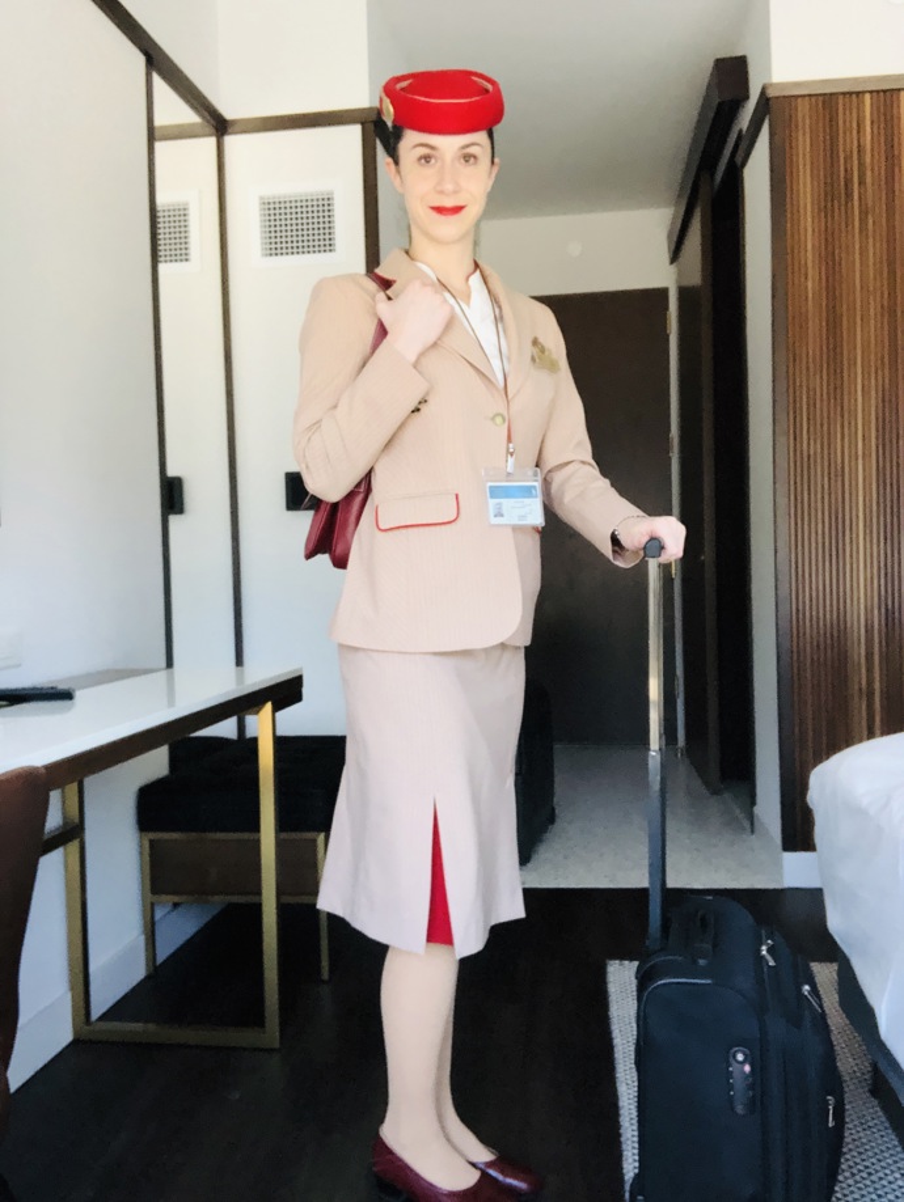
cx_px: 452
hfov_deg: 44.2
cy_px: 601
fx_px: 1113
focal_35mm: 32
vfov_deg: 56.8
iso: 100
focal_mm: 2.87
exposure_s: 1/60
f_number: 2.2
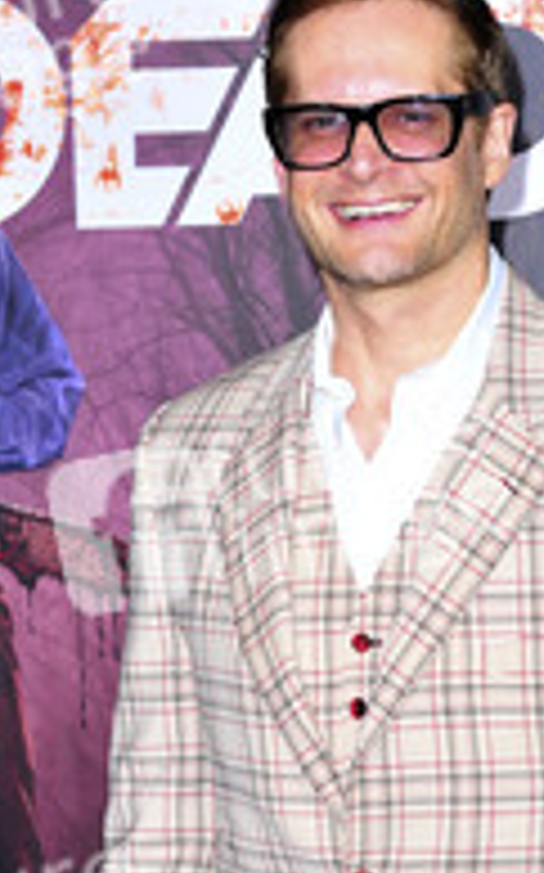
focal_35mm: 147
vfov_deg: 14.1
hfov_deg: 8.9
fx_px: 3492
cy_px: 734
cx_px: 411
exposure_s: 1/320
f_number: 5.6
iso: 640
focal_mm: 70
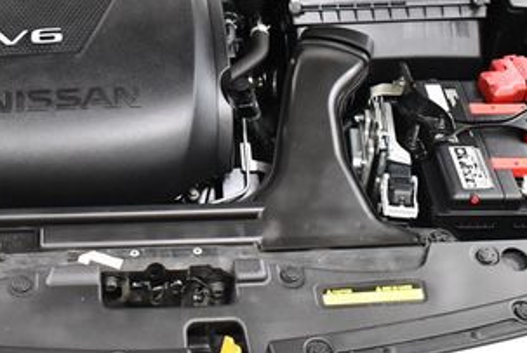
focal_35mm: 76
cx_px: 123
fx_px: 1114
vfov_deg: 17.8
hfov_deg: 26.2
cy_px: 63
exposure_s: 1/125
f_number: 3.5
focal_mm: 18
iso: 3200
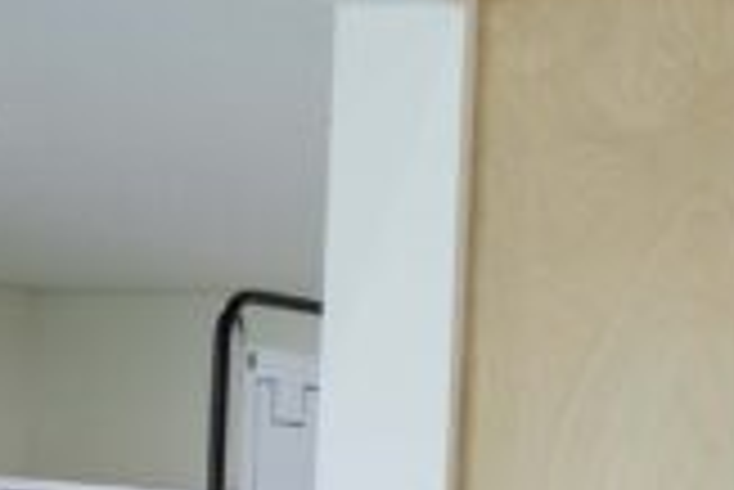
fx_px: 3592
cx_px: 2134
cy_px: 344
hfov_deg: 9.4
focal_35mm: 176
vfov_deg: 7.8
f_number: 4
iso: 640
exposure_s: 1/160
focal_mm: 28
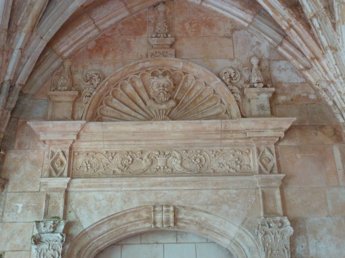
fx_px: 399
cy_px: 129
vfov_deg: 36.0
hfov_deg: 46.8
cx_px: 172
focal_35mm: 40
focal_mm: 6.5
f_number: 3.6
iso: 400
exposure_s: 1/6
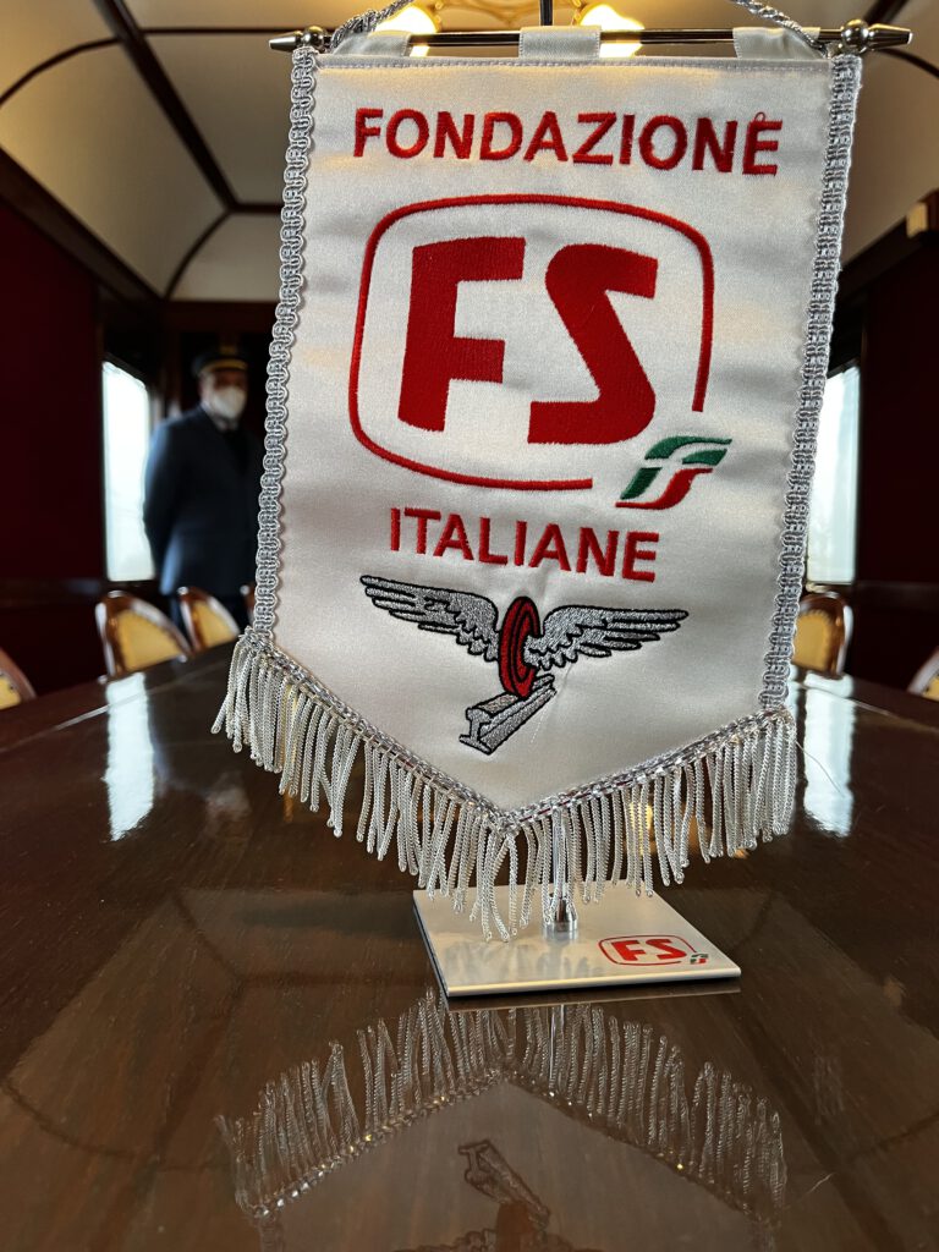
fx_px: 940
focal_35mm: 26
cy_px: 626
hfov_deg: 53.1
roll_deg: +0.1
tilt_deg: -4.5
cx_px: 470
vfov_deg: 67.3
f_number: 1.6
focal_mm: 5.1
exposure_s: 1/60
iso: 250
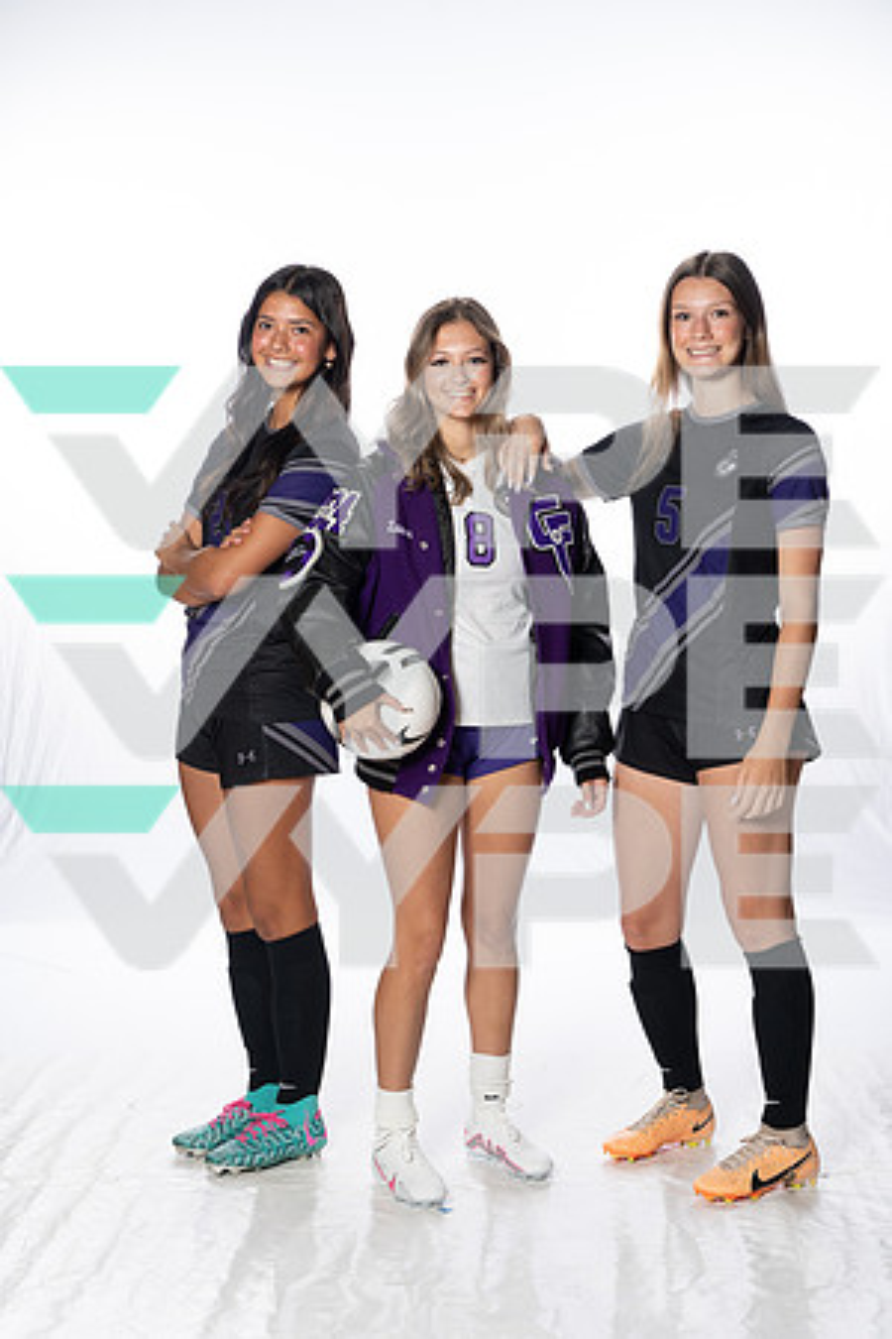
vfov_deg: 28.8
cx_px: 446
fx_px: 2601
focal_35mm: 70
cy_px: 670
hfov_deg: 19.5
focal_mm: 70
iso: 800
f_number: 8
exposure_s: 1/250
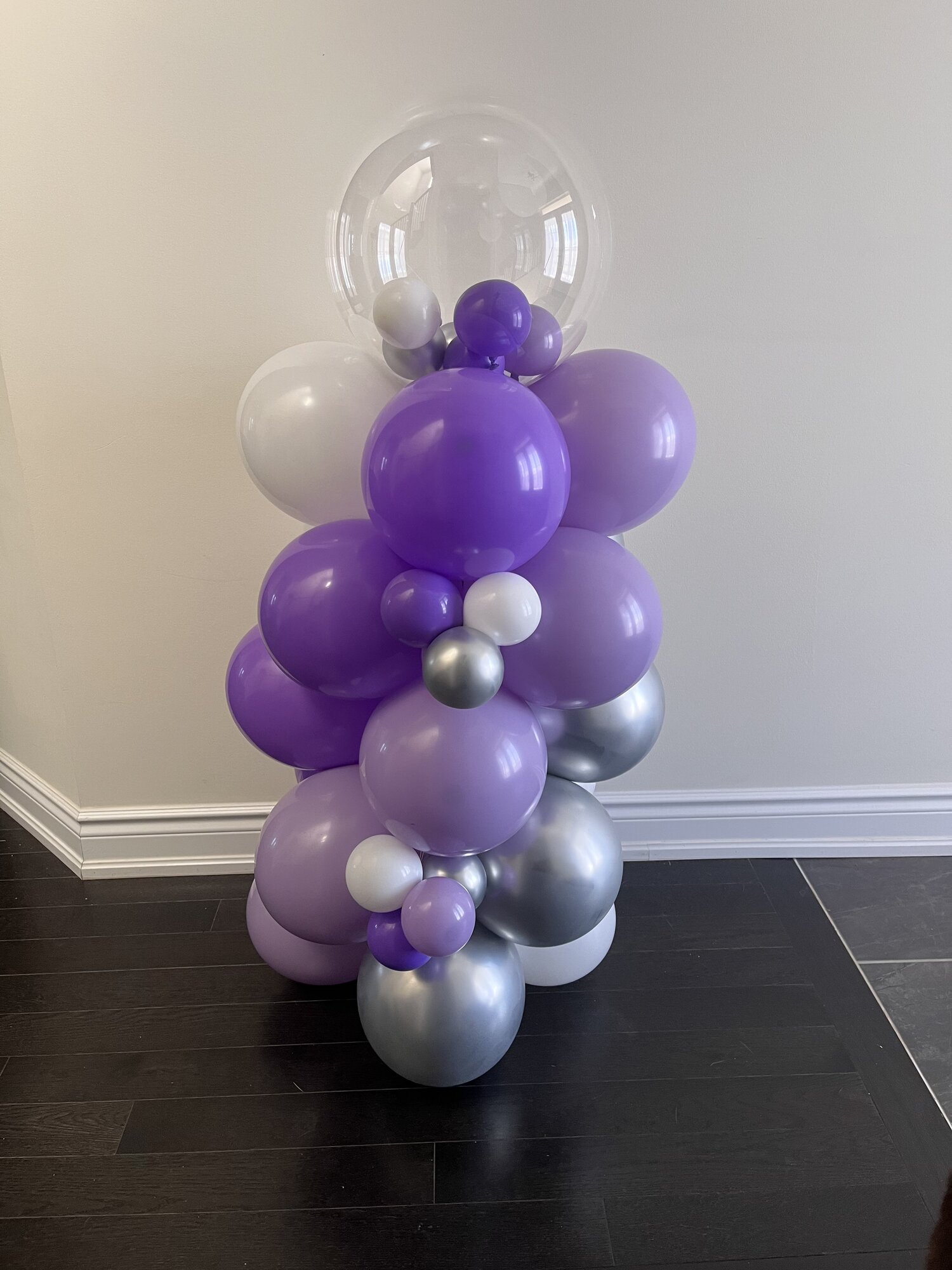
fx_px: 953
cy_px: 635
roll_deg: +1.4
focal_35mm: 26
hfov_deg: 53.1
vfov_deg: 67.3
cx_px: 476
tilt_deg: -20.1
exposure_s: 1/88
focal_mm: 5.1
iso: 125
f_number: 1.6
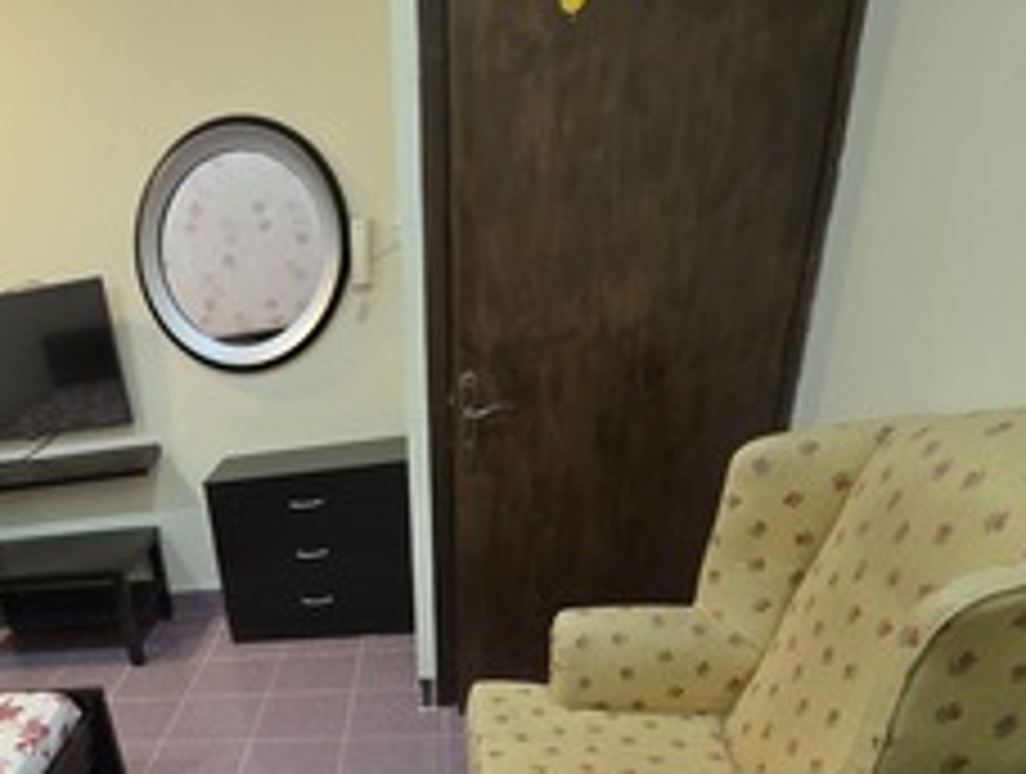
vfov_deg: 46.1
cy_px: 745
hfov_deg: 62.4
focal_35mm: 26
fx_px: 772
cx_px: 227
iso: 250
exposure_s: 1/50
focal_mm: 2.2
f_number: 1.9
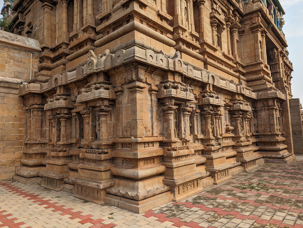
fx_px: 210
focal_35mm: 24
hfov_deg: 71.5
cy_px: 114
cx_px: 152
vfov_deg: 56.9
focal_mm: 6.81
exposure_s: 1/1508
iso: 39
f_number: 1.85
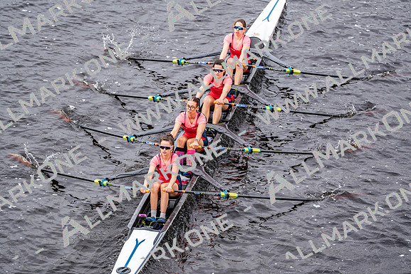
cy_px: 137
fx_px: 2295
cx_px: 206
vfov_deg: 6.8
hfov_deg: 10.2
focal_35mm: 201
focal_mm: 200
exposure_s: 1/2000
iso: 400
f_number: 2.8
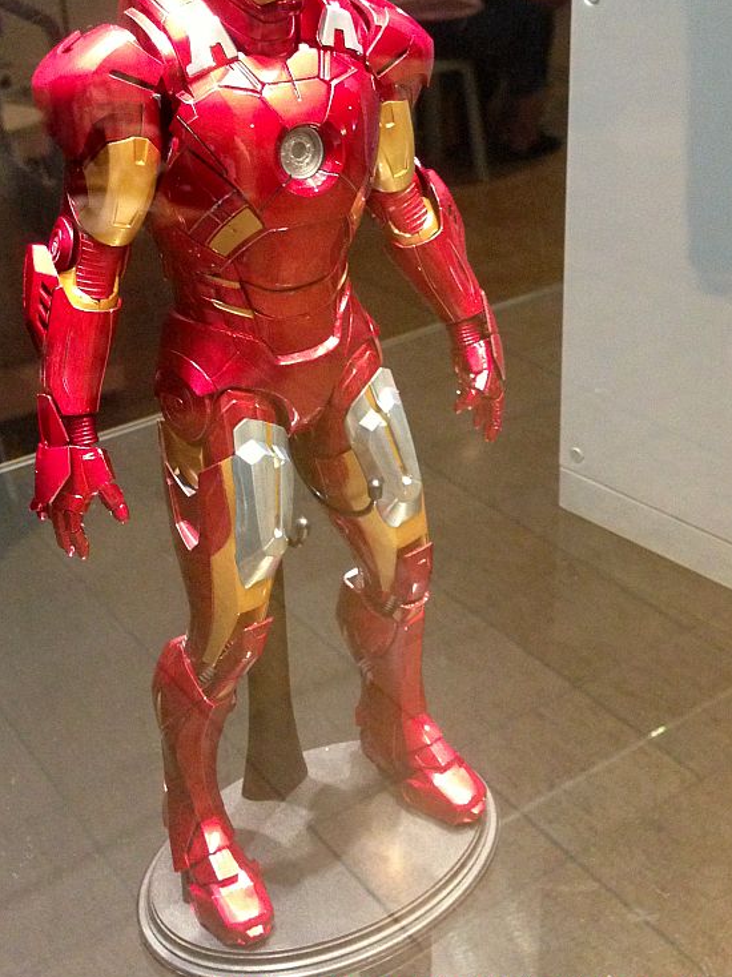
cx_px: 339
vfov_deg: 39.6
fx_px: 1354
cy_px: 407
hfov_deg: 30.2
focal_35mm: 48
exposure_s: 1/15
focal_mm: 4.13
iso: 400
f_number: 2.4
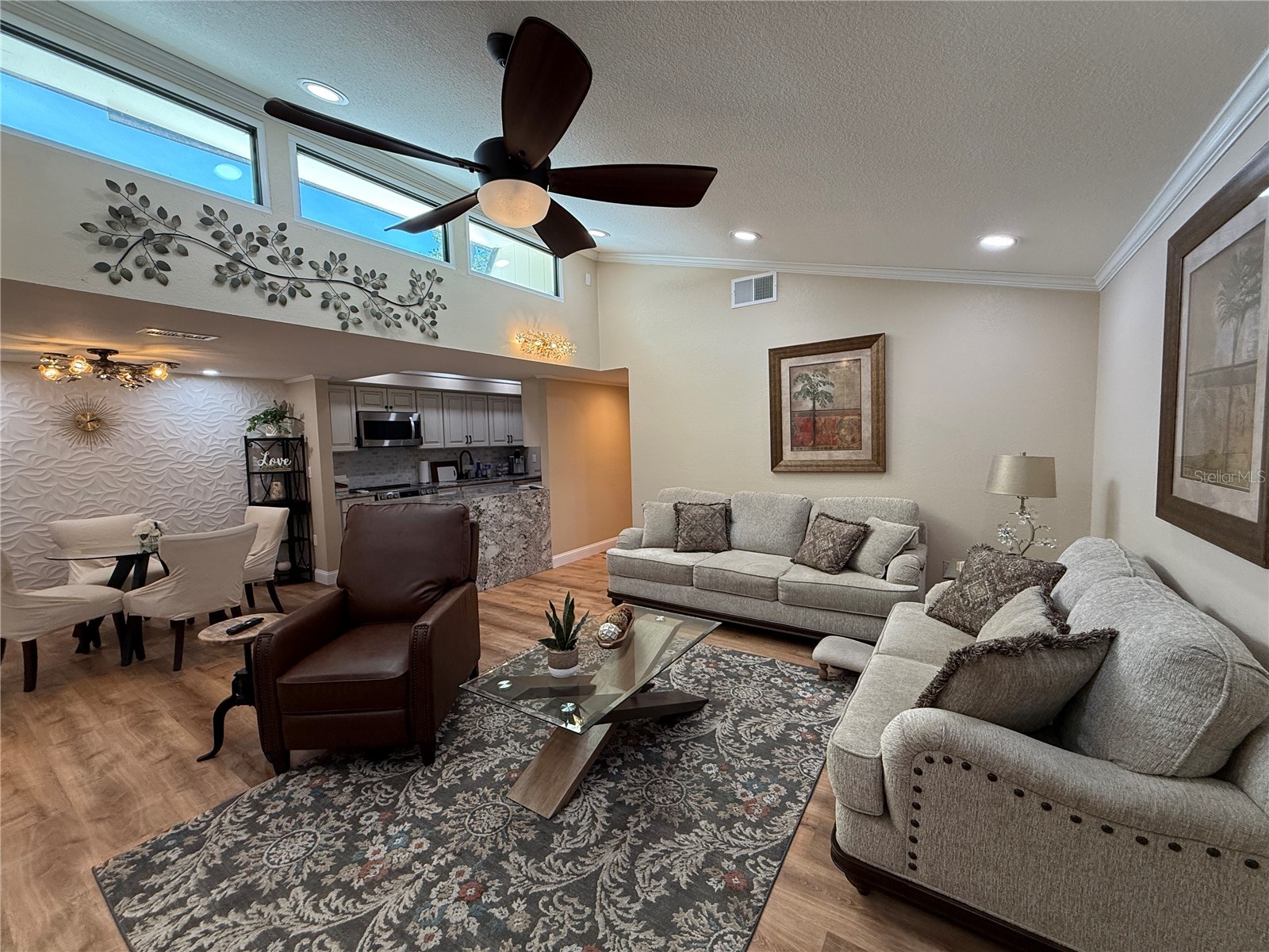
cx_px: 634
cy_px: 476
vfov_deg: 85.7
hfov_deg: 102.1
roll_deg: +1.3
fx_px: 513
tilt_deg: -4.2
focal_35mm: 14
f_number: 2.2
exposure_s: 1/120
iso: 200
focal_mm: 2.22
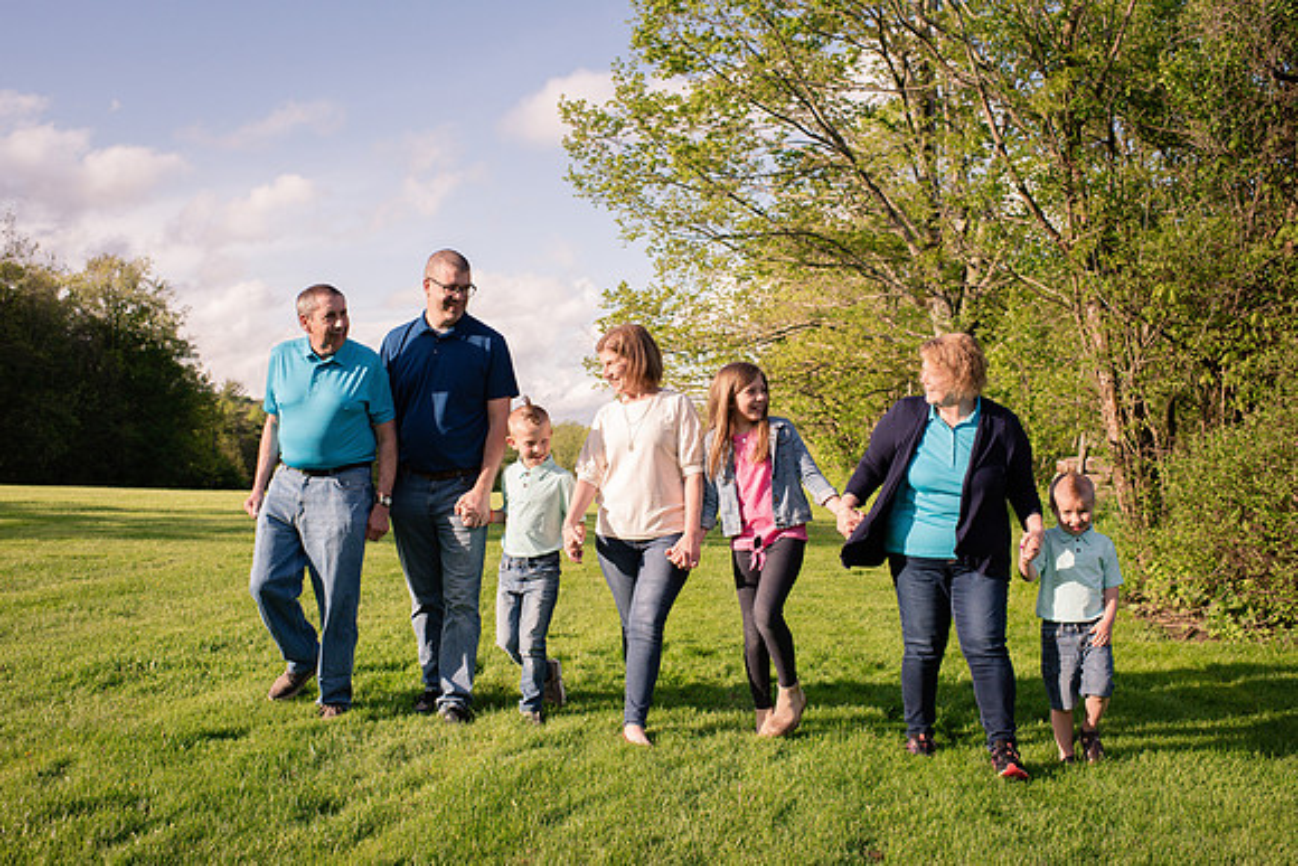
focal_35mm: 35
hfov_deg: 54.4
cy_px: 433
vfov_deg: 37.9
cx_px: 649
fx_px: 1262
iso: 800
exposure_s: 1/2000
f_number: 5.6
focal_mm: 35
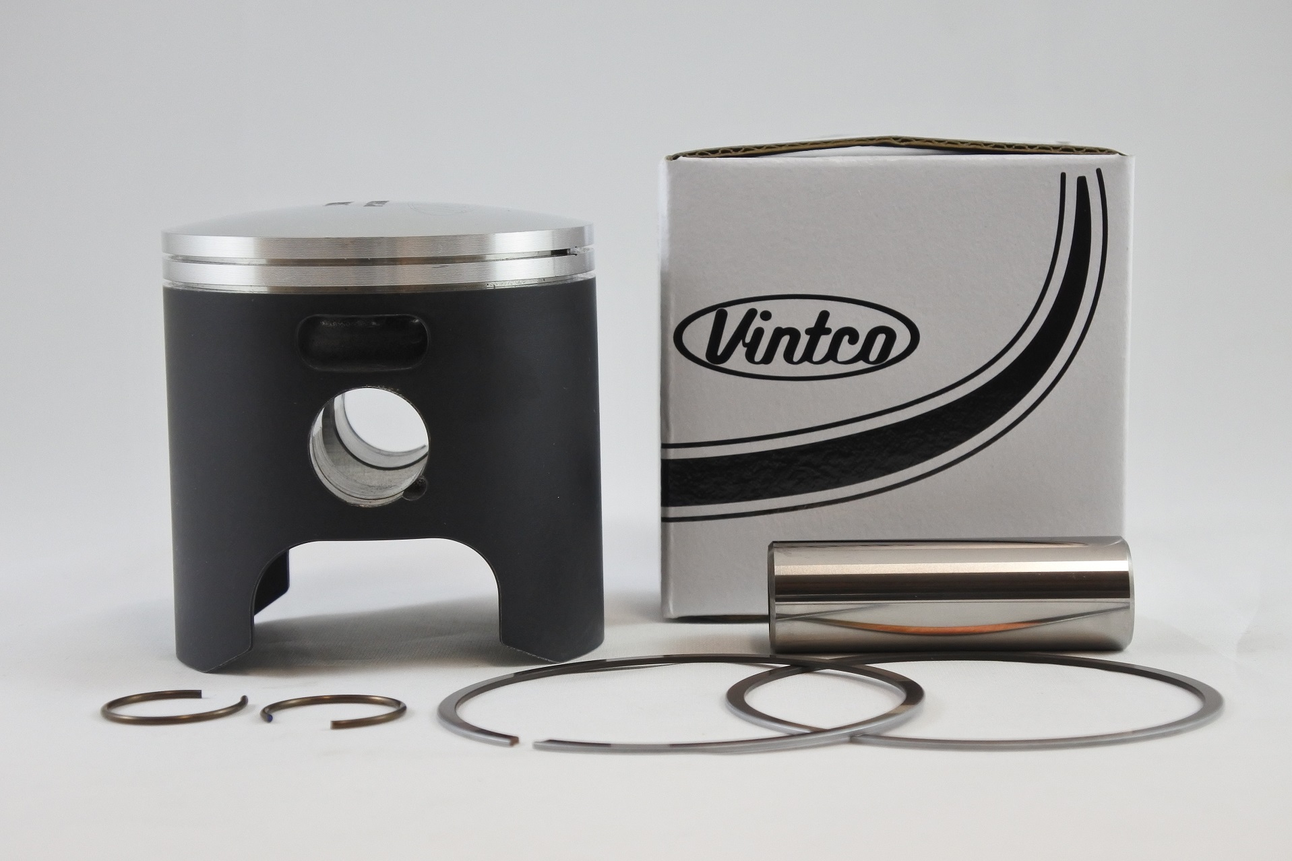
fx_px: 2225
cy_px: 430
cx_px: 646
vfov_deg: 21.9
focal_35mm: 62
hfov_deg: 32.4
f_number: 5
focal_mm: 23.1
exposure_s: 1/125
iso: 560
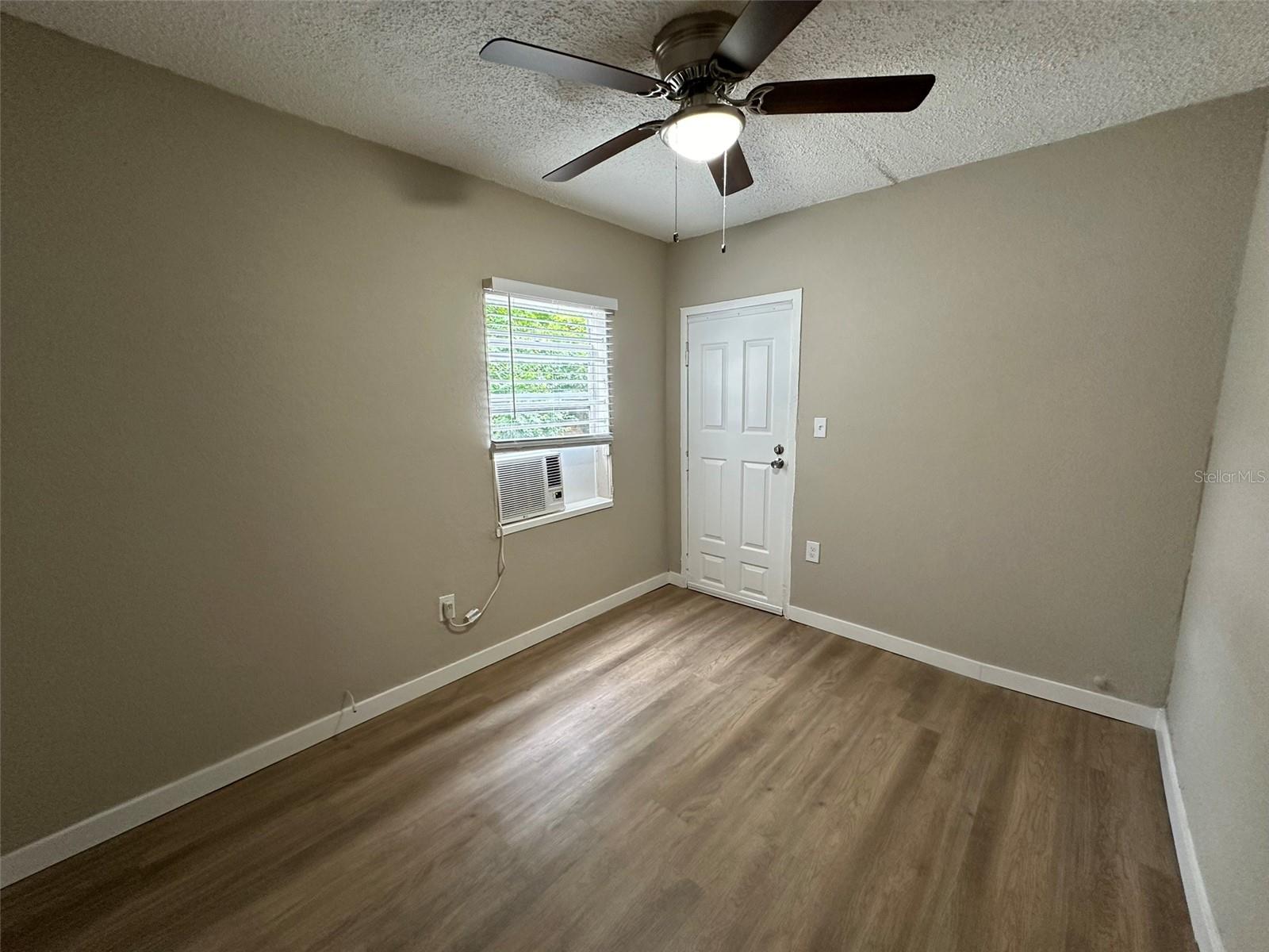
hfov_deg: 102.1
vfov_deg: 85.7
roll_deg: +0.6
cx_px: 634
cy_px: 476
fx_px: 513
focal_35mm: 14
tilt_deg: -9.3
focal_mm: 2.22
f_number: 2.2
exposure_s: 1/120
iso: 320
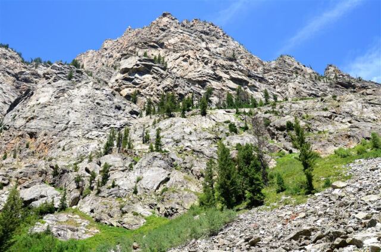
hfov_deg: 57.4
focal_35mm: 33
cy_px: 126
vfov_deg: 39.7
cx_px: 190
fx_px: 348
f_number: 9
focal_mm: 22
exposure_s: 1/320
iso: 200
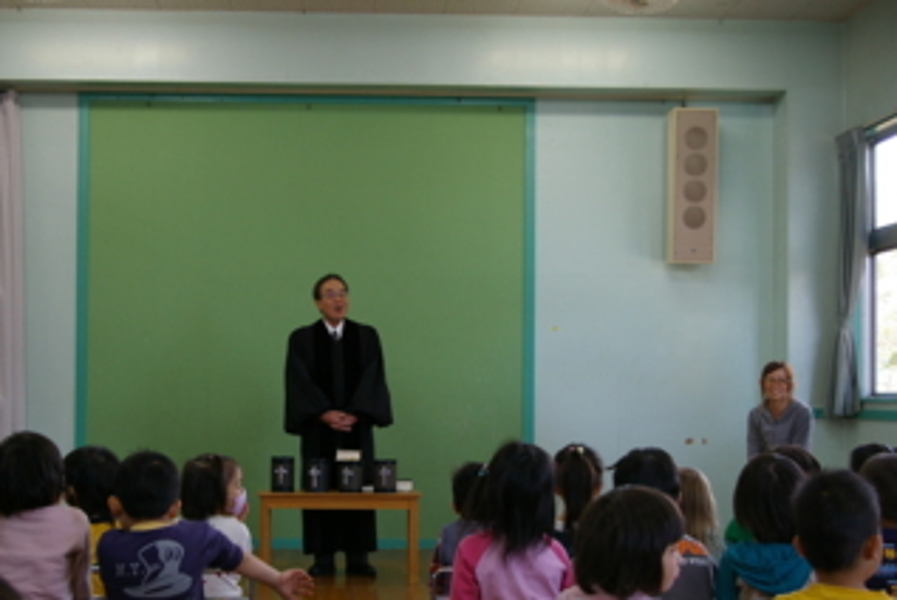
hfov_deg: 34.0
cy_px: 358
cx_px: 379
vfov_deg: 23.2
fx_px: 1462
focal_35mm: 59
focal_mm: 31
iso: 400
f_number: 4
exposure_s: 1/45
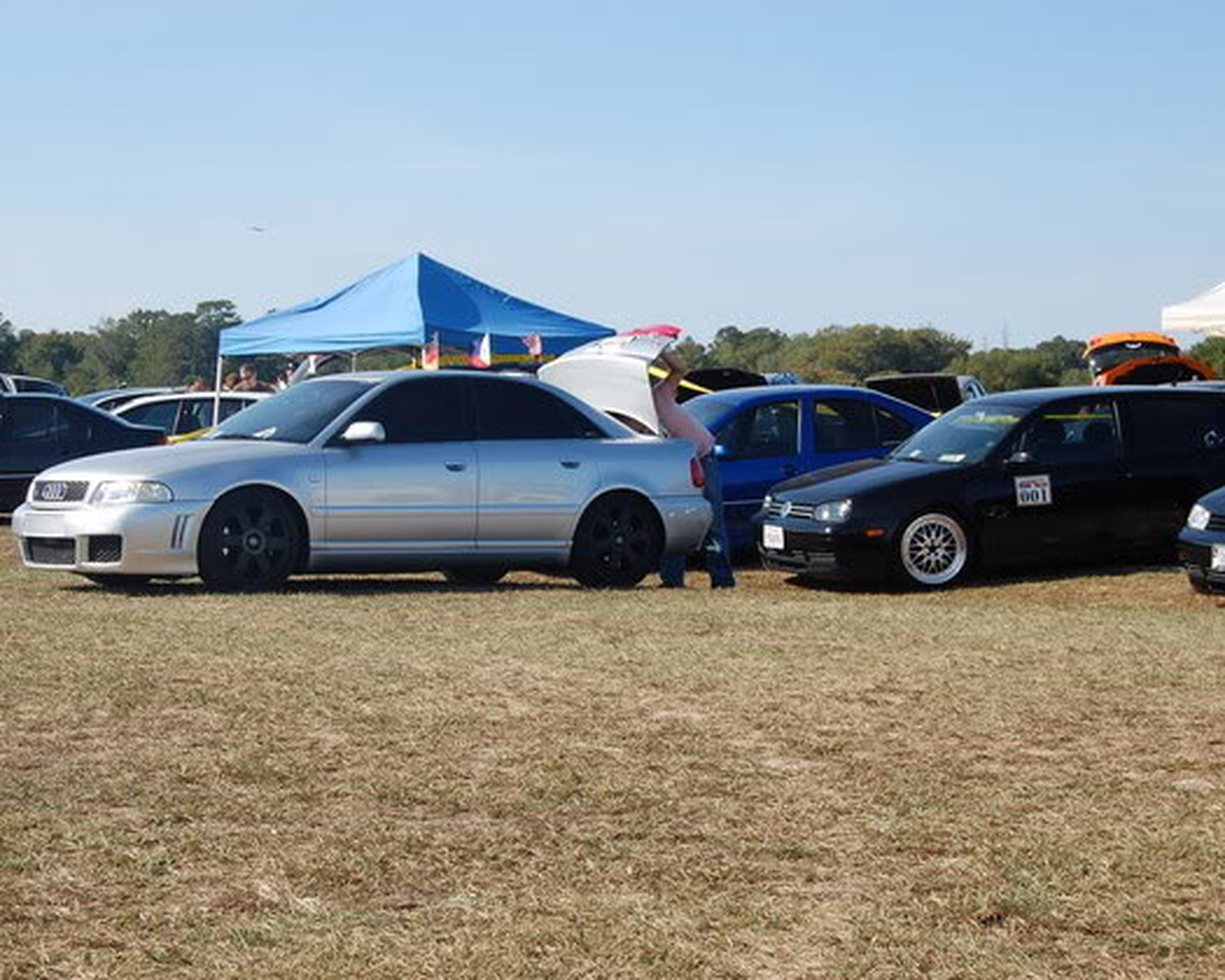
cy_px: 492
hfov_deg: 26.4
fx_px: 2610
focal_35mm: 72
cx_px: 518
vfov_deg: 21.3
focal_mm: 42
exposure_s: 1/250
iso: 220
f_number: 10
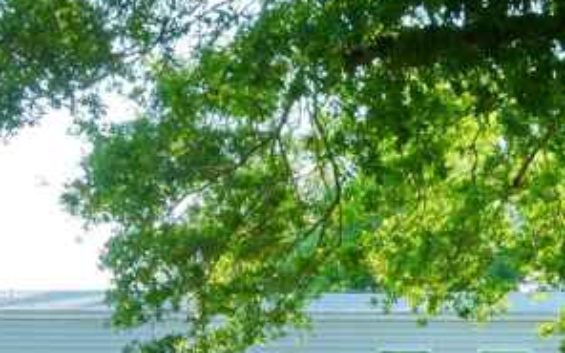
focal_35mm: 106
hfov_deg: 19.6
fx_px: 1632
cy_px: 452
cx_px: 386
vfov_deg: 12.0
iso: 100
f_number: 4
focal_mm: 6.7
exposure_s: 1/160
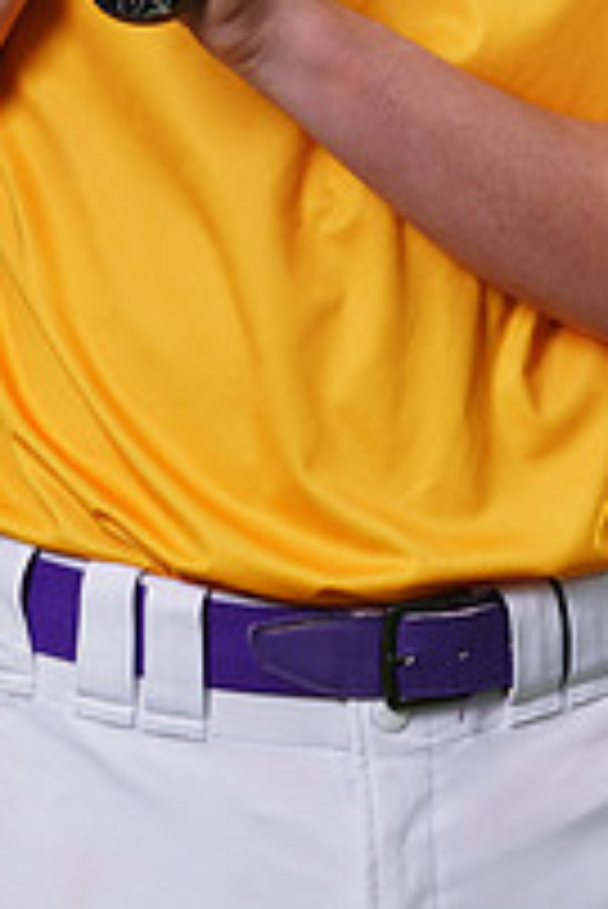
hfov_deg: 2.2
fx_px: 15628
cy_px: -256
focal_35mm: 618
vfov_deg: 3.3
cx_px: 304
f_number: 8
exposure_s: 1/250
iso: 100
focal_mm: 215
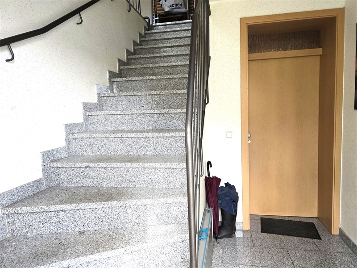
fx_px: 237
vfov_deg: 58.9
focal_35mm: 23
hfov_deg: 73.9
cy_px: 134
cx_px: 178
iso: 250
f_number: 1.7
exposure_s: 1/100
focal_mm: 6.3
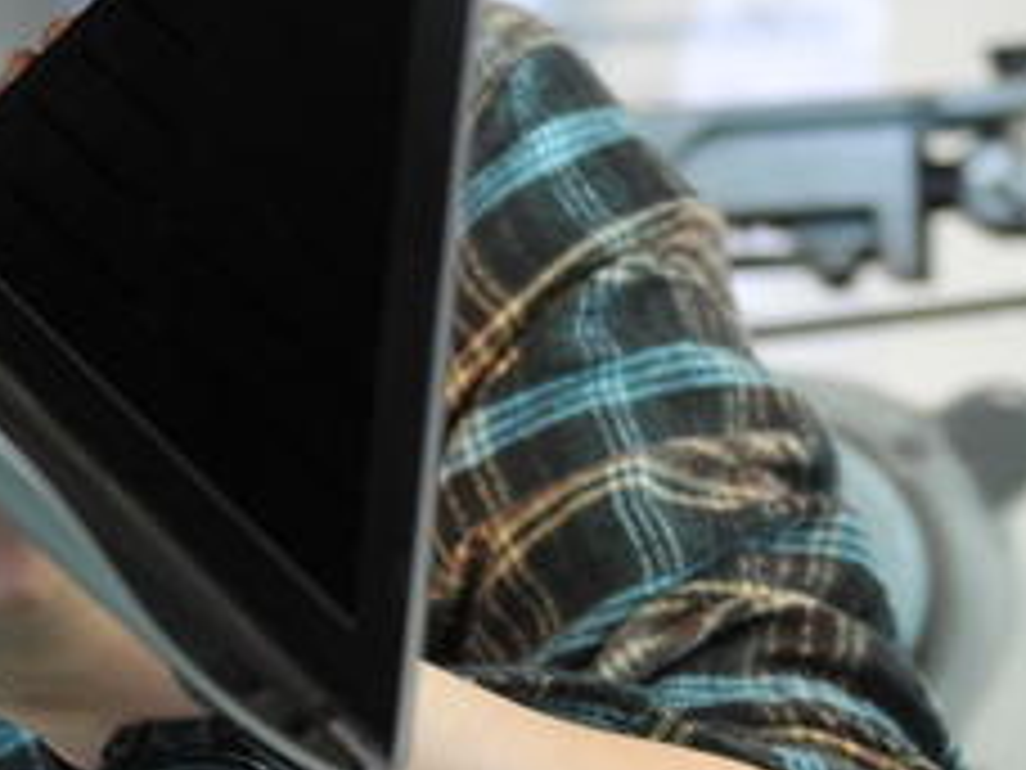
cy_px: 390
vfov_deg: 8.4
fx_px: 5237
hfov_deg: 11.0
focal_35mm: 177
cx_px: -238
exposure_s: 1/40
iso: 400
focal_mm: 35
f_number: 2.8
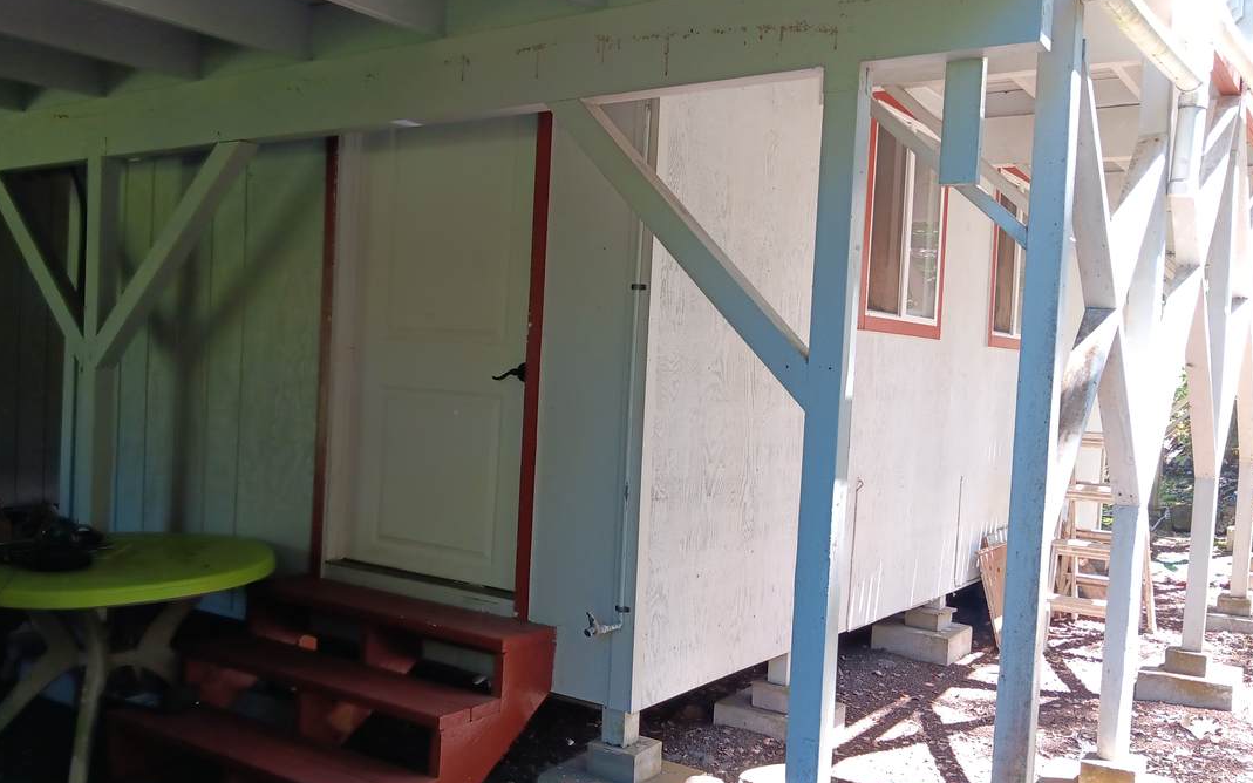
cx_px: 538
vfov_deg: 38.3
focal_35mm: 33
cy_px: 437
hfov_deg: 57.9
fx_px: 1127
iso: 25
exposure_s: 1/41.7
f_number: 1.8
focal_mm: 3.98
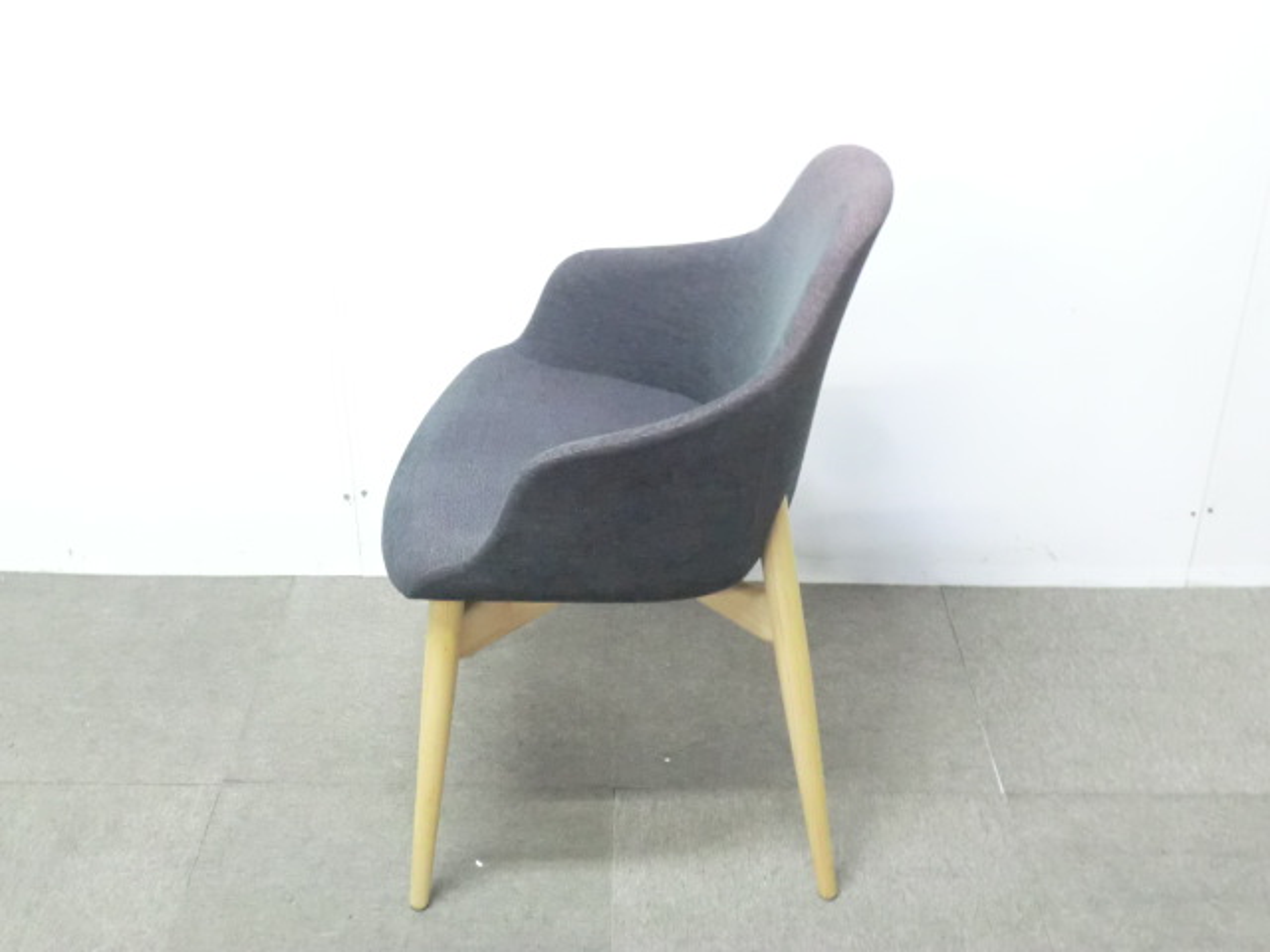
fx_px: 1651
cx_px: 635
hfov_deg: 42.1
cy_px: 476
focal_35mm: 45
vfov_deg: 32.2
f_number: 4.3
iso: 800
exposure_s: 1/15
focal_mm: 8.2
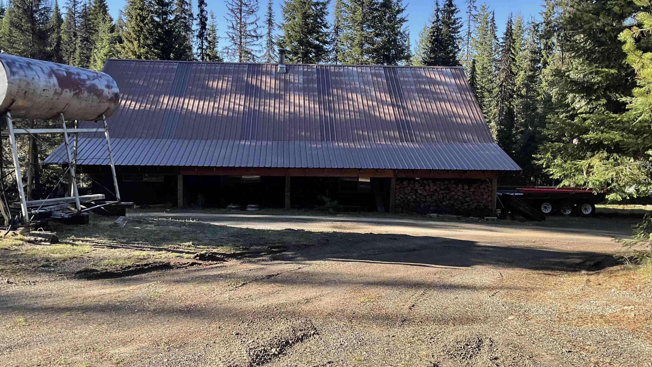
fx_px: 553
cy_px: 159
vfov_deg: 36.6
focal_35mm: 32
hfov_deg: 61.0
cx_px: 324
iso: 16
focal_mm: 3
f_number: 1.8
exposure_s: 1/482
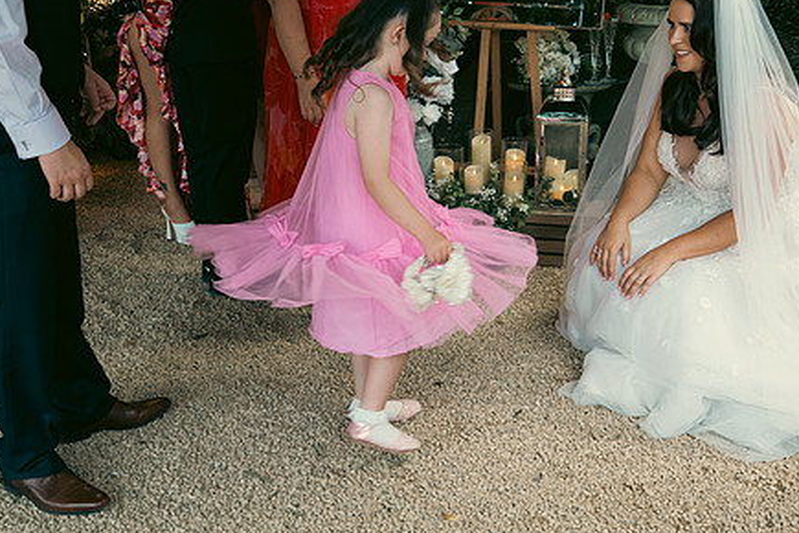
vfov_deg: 28.1
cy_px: 244
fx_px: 1065
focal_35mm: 48
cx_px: 345
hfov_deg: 41.0
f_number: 3.5
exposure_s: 1/200
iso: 500
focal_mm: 24
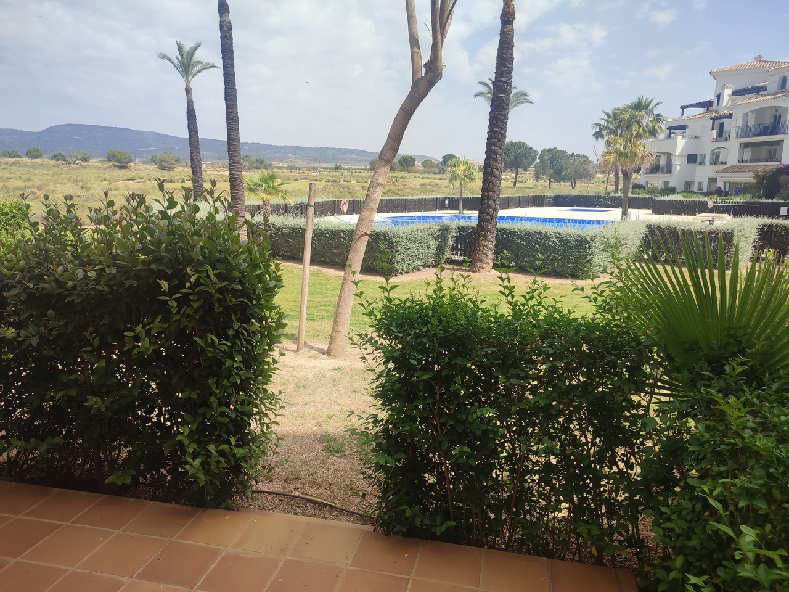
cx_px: 394
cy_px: 296
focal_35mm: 24
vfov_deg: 56.8
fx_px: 547
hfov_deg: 71.6
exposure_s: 1/595
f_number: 1.89
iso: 50
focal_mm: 5.89
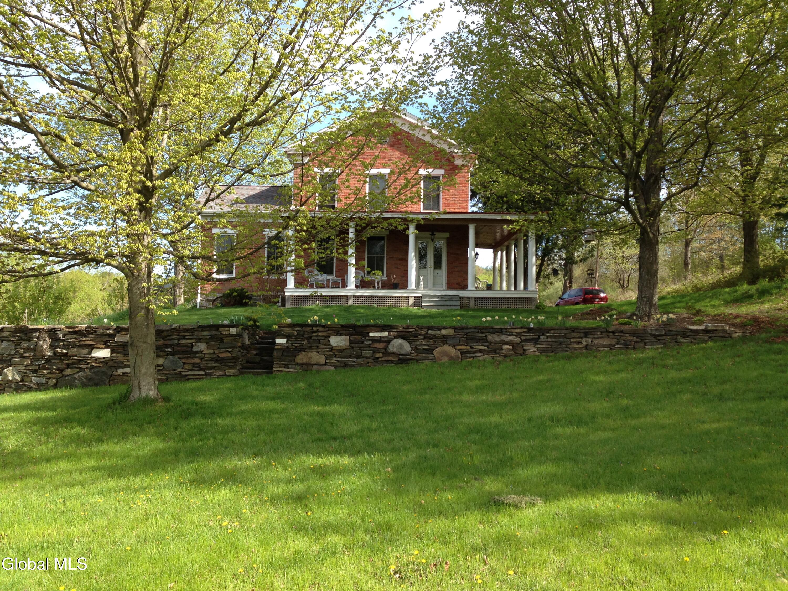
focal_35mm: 33
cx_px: 394
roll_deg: -1.2
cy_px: 296
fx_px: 751
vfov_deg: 42.9
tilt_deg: +4.5
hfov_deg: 55.4
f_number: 2.4
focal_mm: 4.12
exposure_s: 1/531
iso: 50
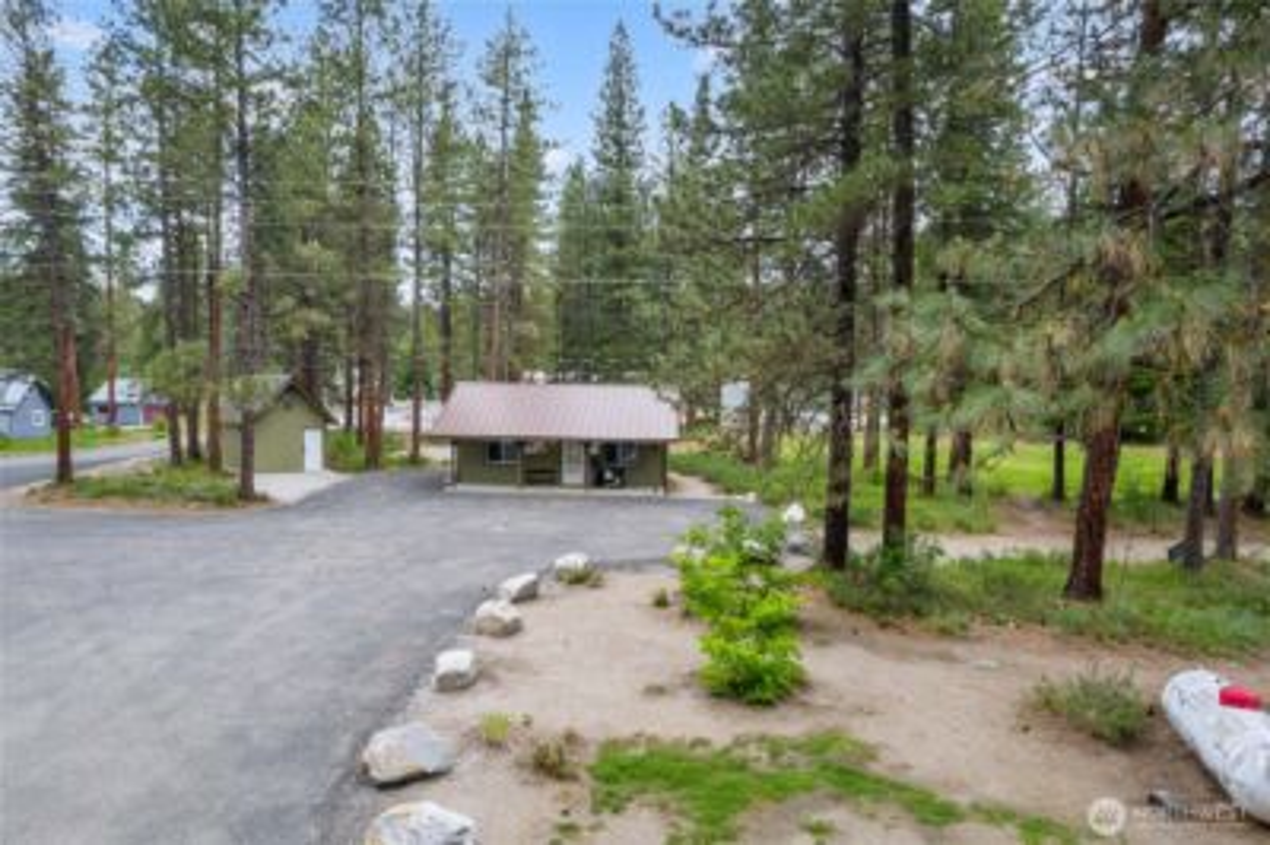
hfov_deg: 78.6
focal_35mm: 22
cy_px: 422
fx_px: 775
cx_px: 635
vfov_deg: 57.1
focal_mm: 8.38
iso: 100
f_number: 2.8
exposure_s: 1/1500
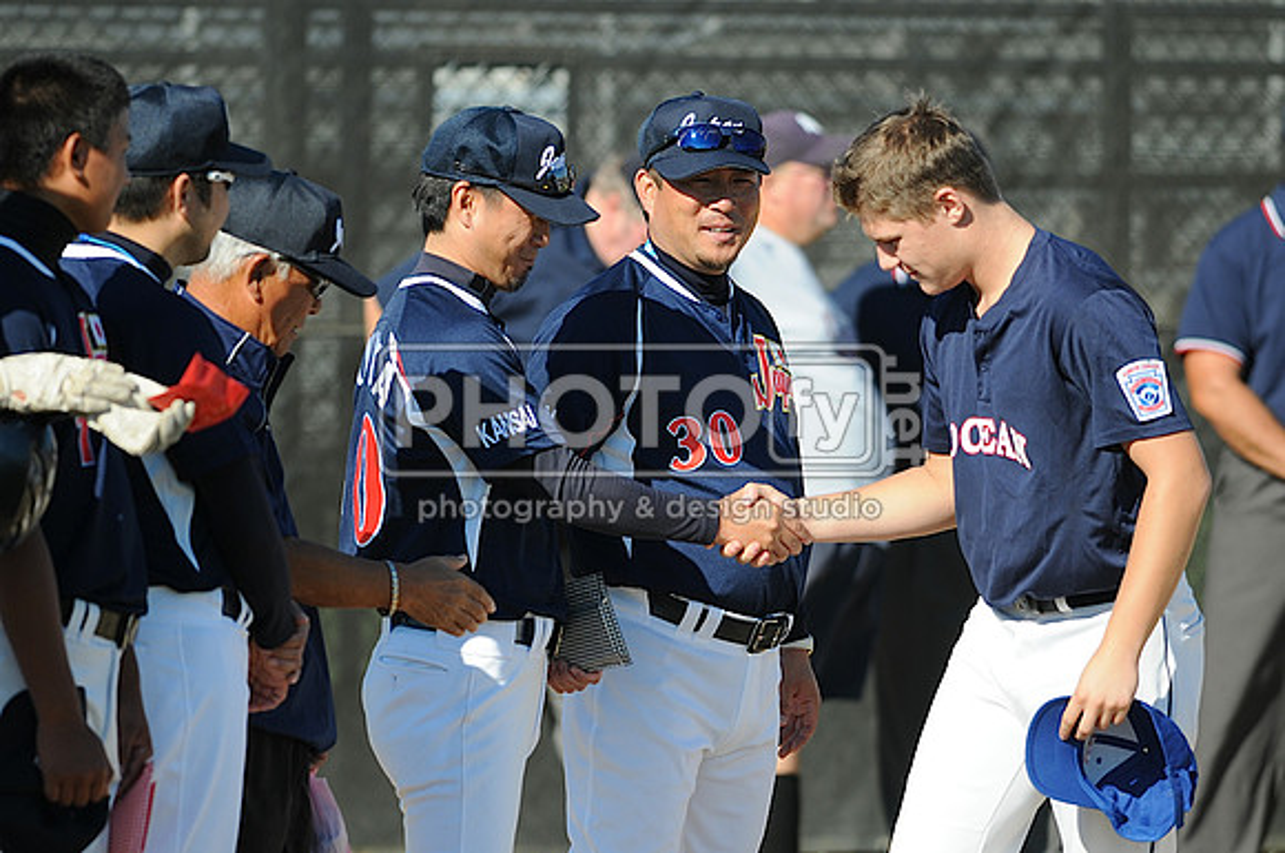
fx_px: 16040
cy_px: 426
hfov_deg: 4.6
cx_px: 642
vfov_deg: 3.0
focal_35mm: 450
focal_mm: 300
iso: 200
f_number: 4
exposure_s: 1/1250
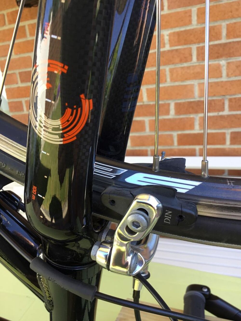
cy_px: 160
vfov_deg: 58.3
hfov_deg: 45.4
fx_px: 288
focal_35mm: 31
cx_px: 120
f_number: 2.4
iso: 25
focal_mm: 3.3
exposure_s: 1/101
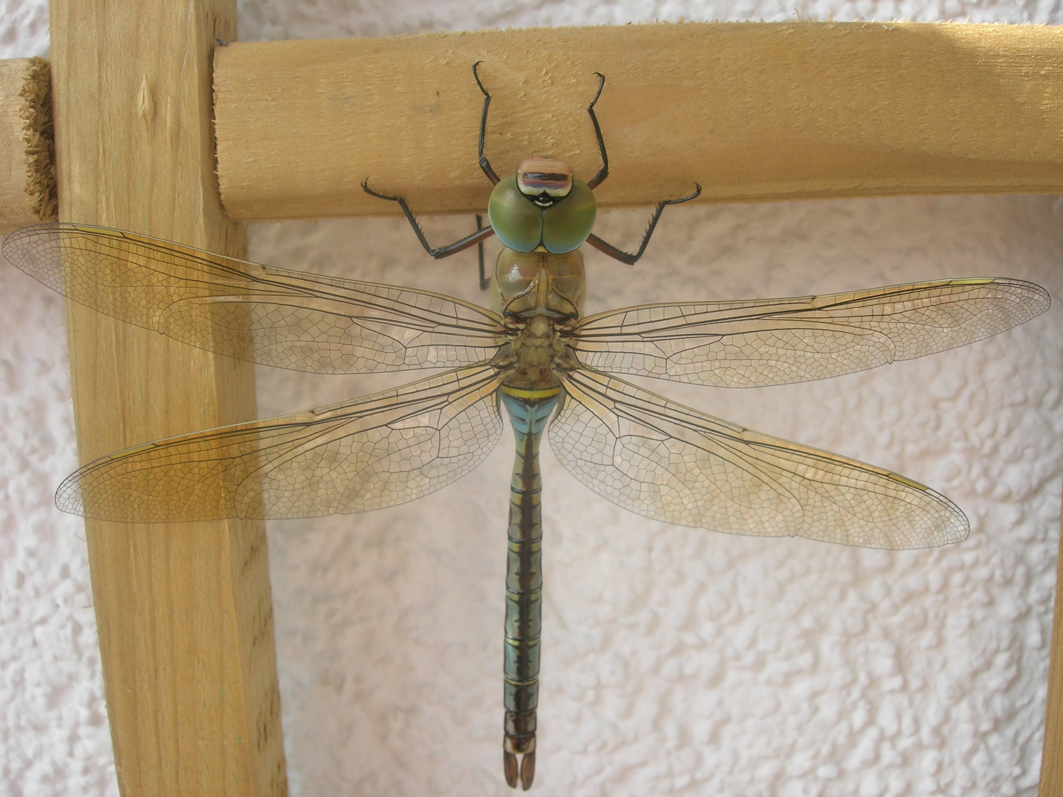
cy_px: 398
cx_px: 532
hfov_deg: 49.0
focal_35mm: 38
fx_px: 1167
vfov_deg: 37.7
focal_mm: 7.8
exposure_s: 1/223
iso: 64
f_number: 4.8
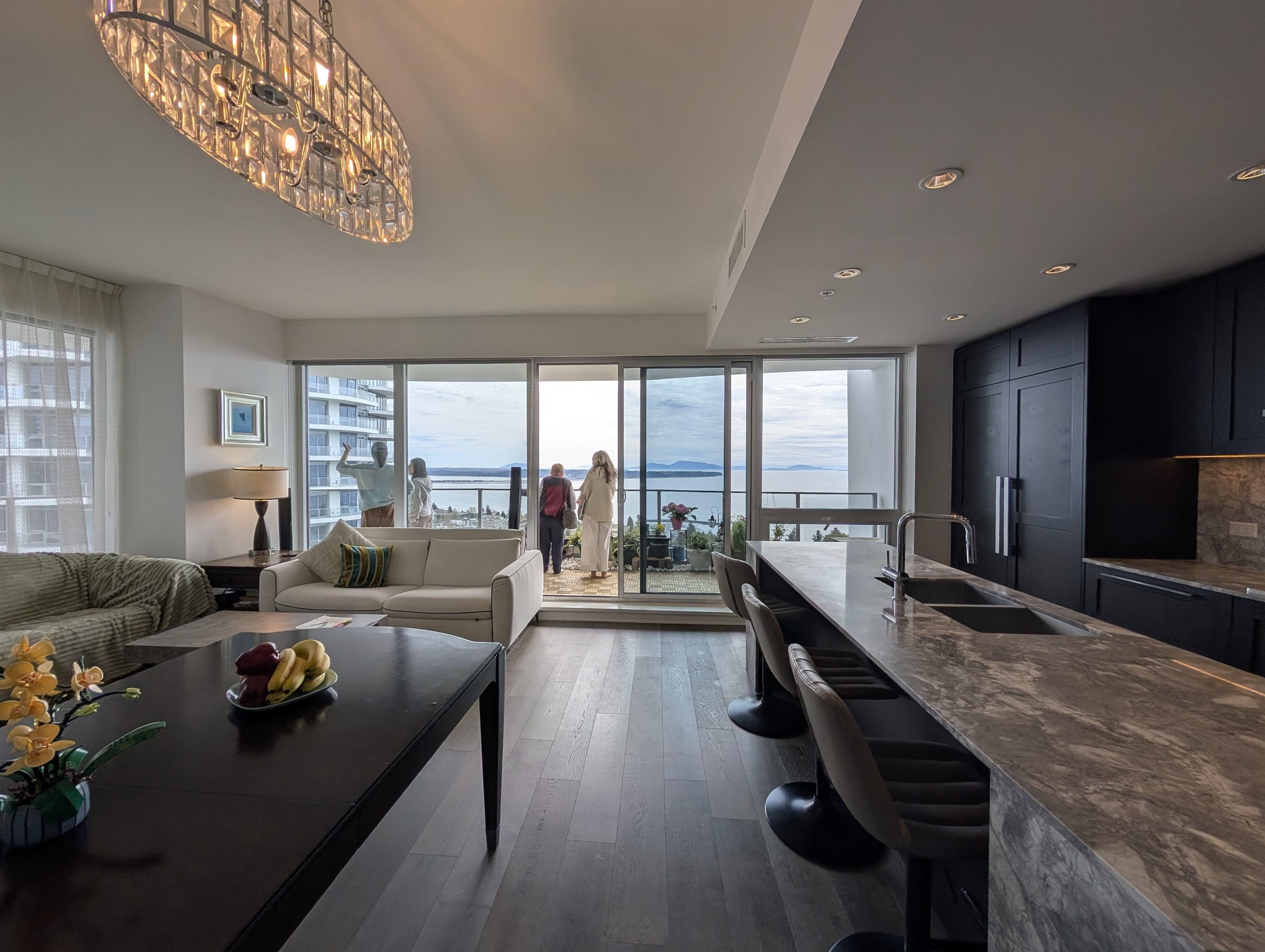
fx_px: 439
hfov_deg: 110.5
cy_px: 476
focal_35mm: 12
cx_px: 632
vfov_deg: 94.6
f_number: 1.7
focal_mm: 2.02
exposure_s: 1/1393
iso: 48
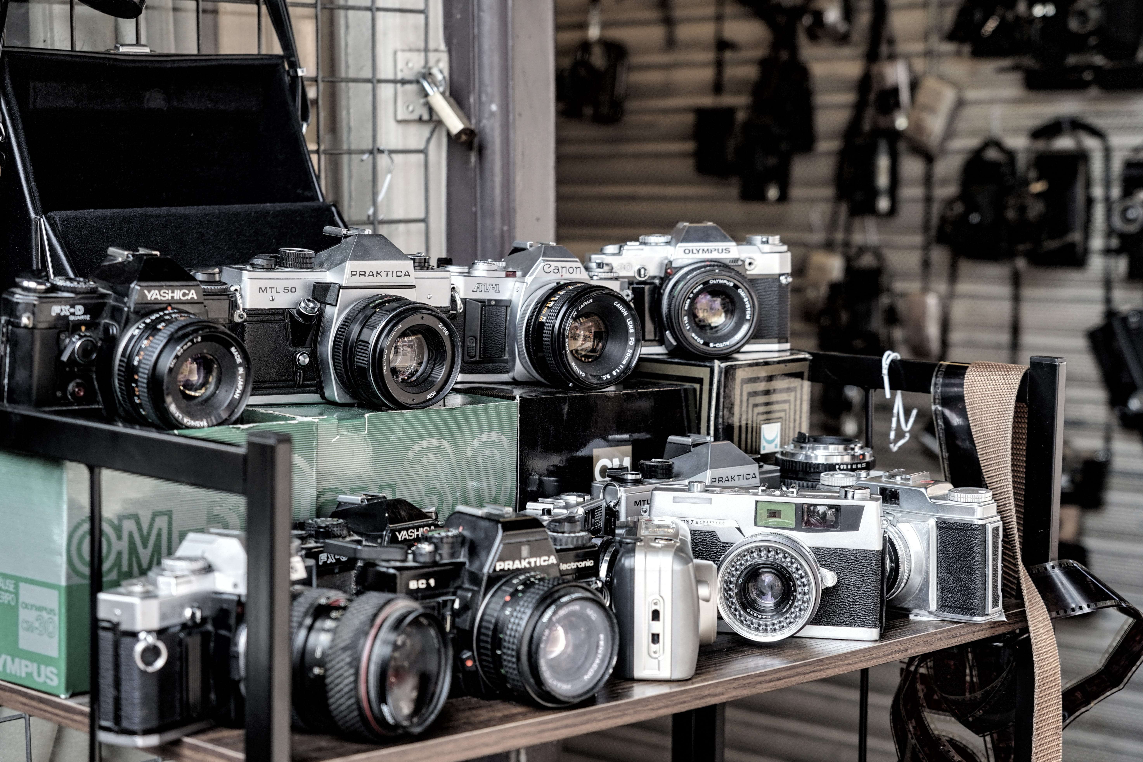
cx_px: 572
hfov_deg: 31.9
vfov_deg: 21.6
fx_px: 2000
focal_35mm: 63
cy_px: 381
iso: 320
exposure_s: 1/80
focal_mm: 63
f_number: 6.3
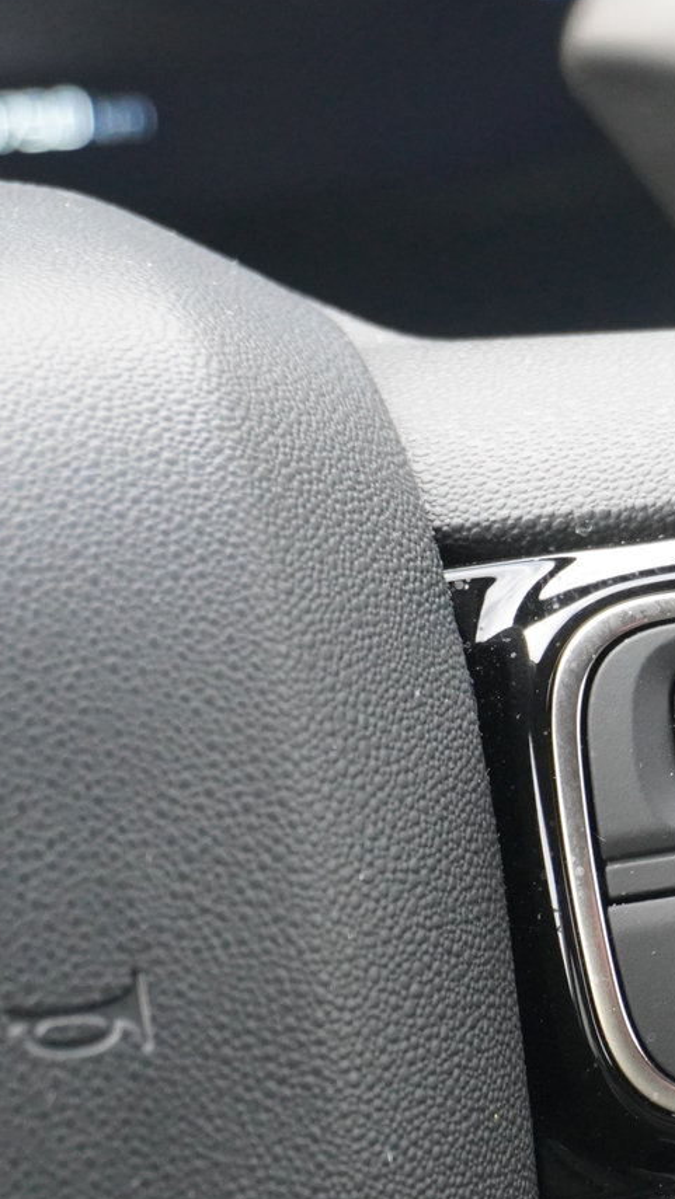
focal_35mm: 158
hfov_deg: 7.5
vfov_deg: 13.6
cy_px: 808
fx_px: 5034
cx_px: 1044
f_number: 5.6
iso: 2000
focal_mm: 43
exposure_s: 1/80
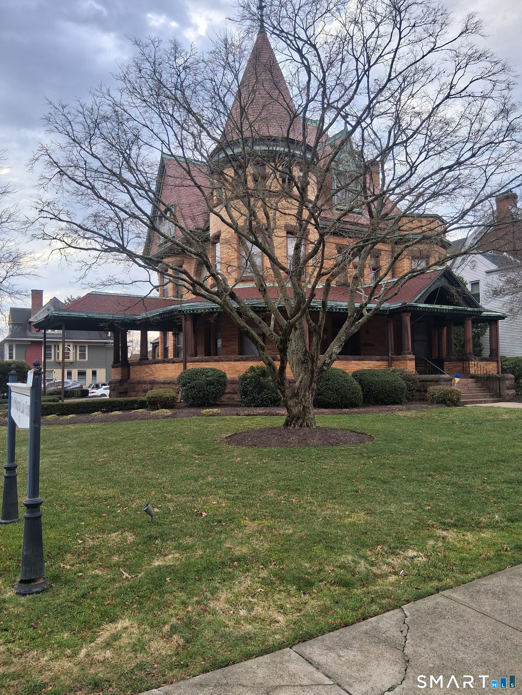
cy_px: 348
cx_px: 261
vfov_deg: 67.3
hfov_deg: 53.1
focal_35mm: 26
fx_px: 523
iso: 25
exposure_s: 1/215
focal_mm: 3.98
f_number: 1.8
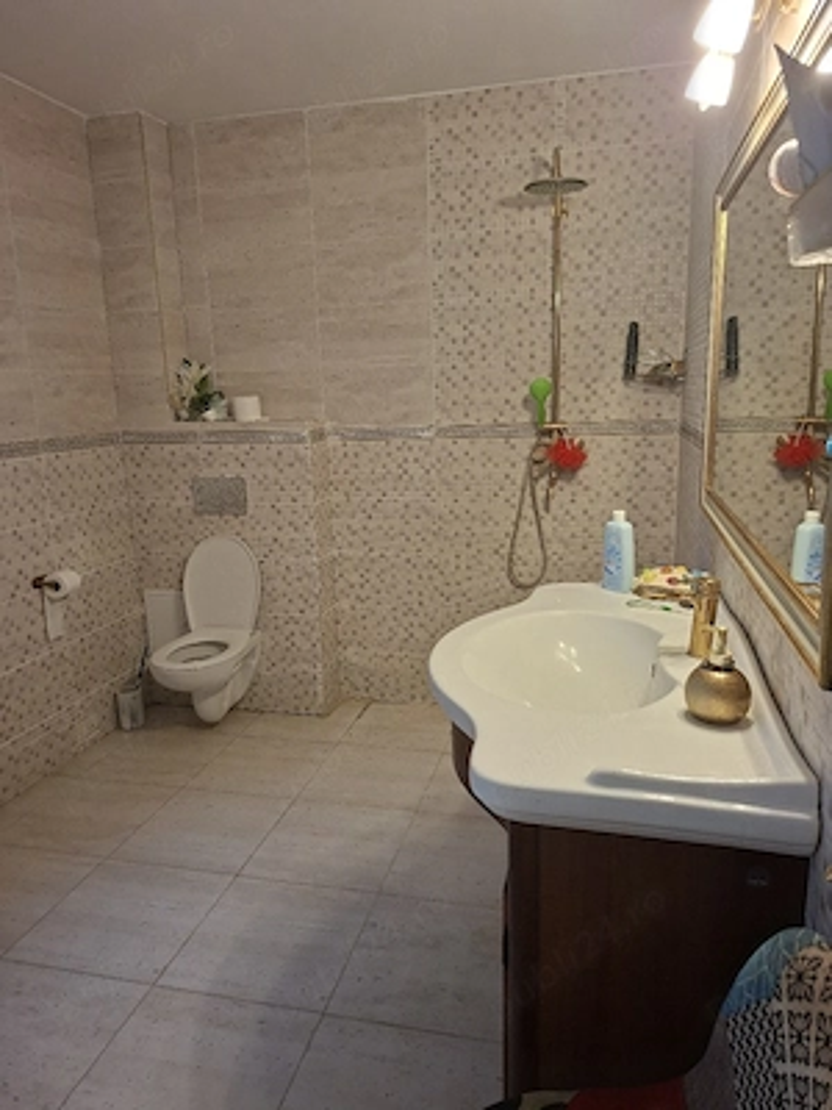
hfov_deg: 58.9
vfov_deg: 73.9
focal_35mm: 23
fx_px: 737
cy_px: 555
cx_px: 416
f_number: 1.8
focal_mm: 5.54
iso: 320
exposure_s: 1/100
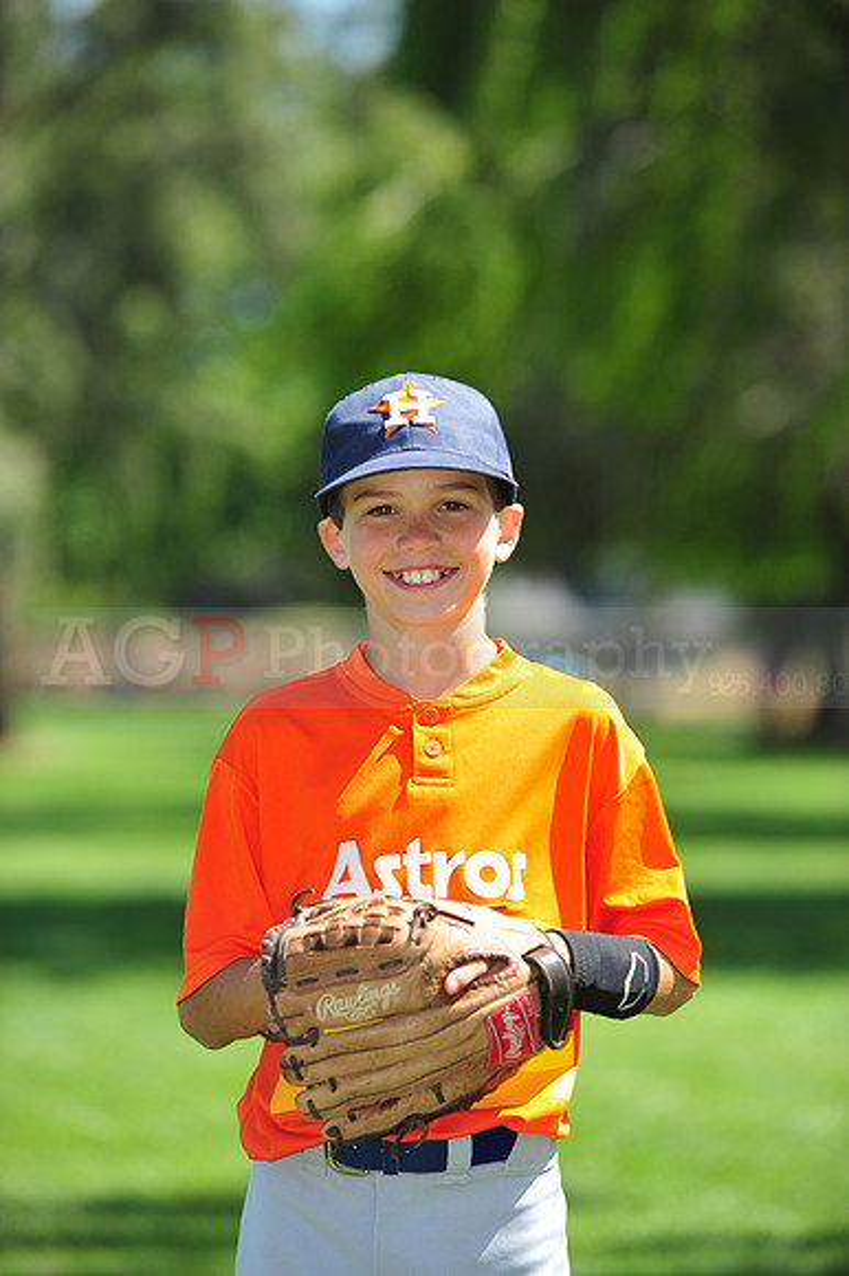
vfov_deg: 12.5
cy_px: 638
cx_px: 424
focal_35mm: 165
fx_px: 5843
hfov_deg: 8.3
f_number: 4.5
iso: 200
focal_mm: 165
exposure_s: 1/800
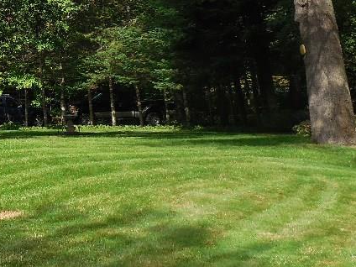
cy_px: -1
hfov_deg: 25.2
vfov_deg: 20.3
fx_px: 720
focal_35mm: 70
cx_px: -65
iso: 125
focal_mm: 5.2
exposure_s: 1/320
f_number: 4
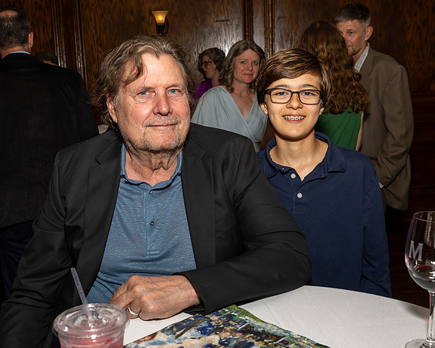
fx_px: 534
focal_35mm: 42
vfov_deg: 36.0
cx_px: 207
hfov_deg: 44.3
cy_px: 159
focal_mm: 29
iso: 500
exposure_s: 1/250
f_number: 8
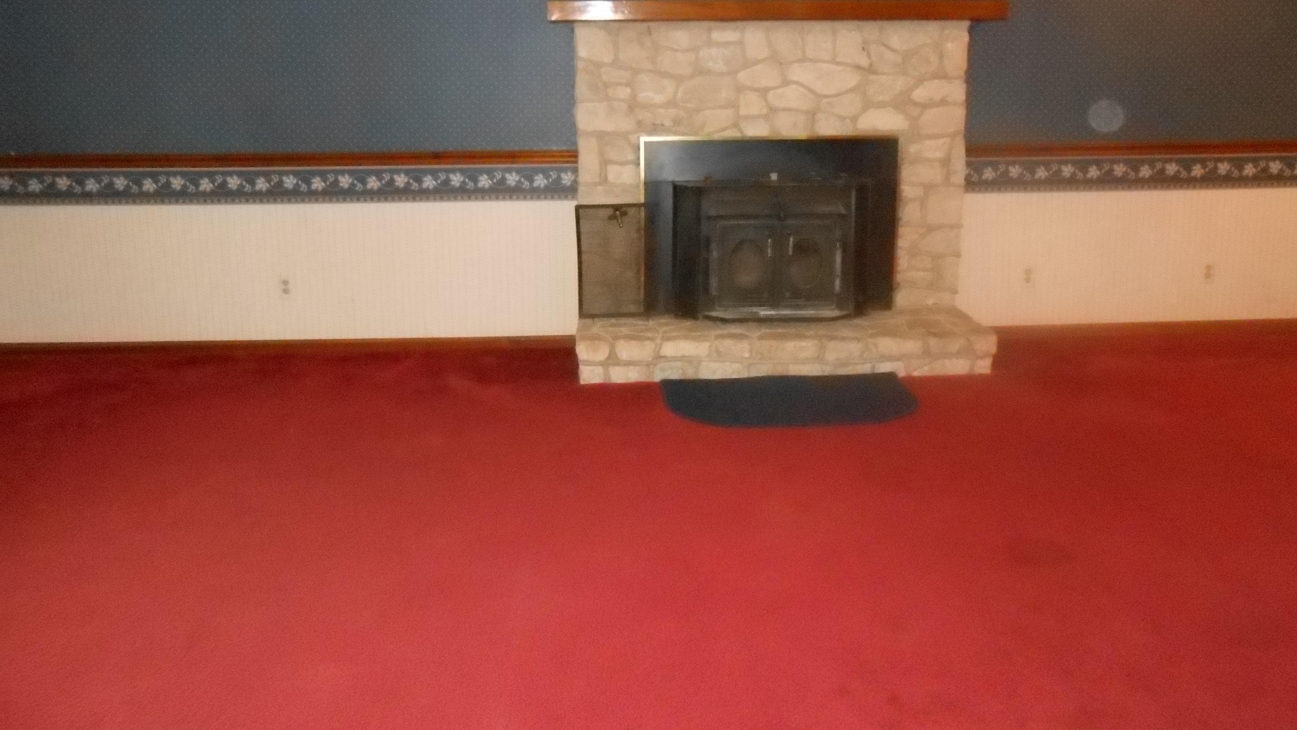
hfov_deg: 66.1
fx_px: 997
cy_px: 256
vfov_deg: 39.8
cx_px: 645
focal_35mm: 29
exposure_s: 1/25
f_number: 3.5
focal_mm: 4.6
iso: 1250
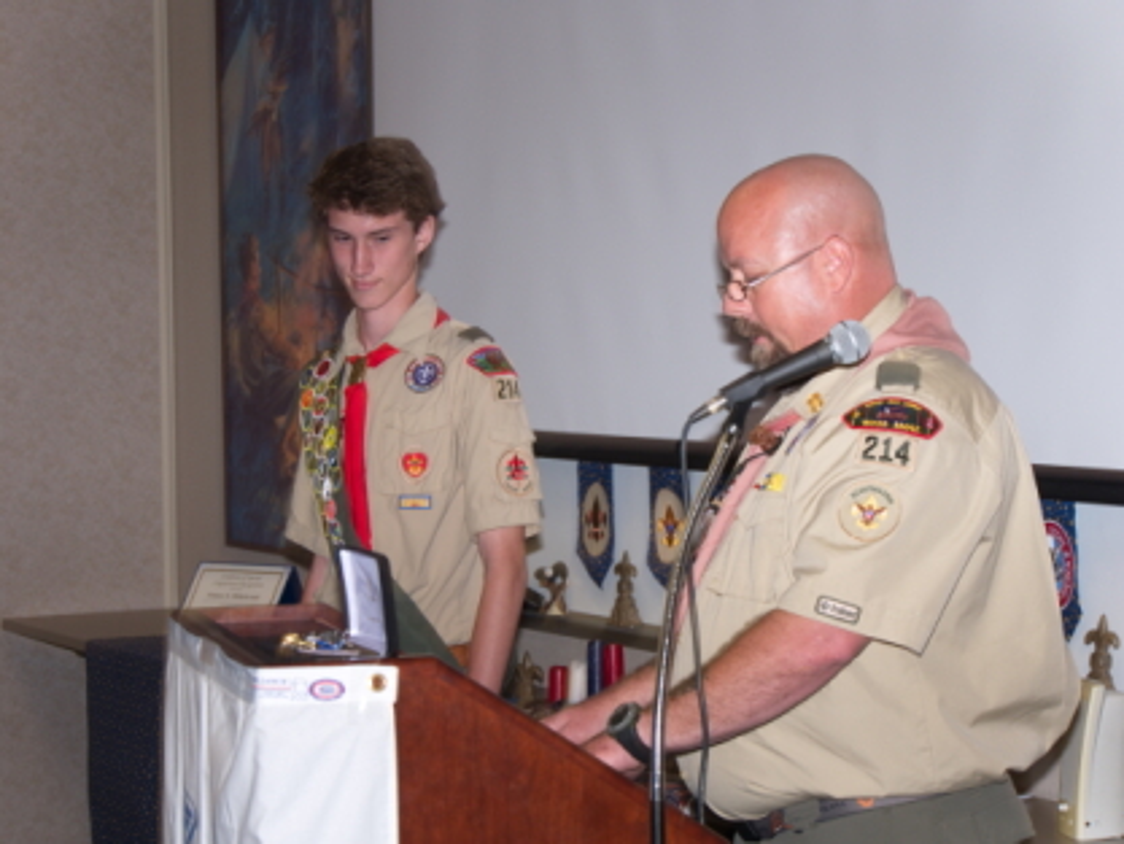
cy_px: 422
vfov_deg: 16.1
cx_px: 562
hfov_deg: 21.3
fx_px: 2988
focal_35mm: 92
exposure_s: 1/60
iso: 200
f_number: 4.9
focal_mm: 46
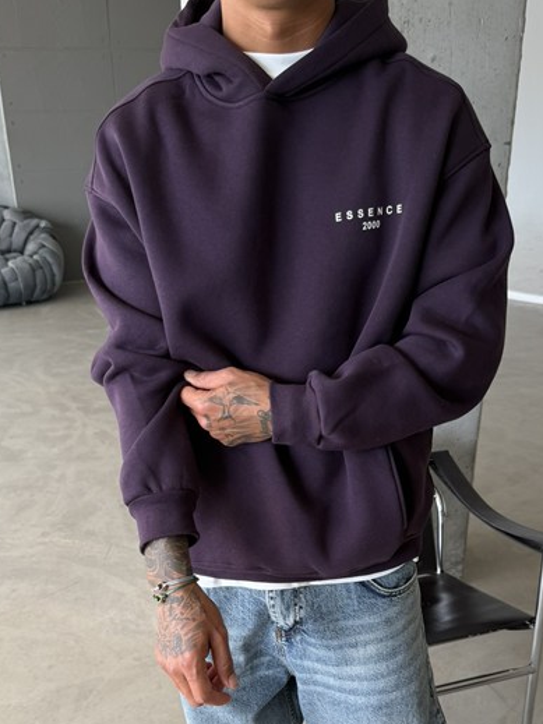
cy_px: 509
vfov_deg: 48.9
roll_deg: +1.3
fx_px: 774
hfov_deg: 38.7
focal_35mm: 37
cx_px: 275
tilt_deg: -27.4
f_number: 1.78
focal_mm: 6.76
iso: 50
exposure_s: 1/121
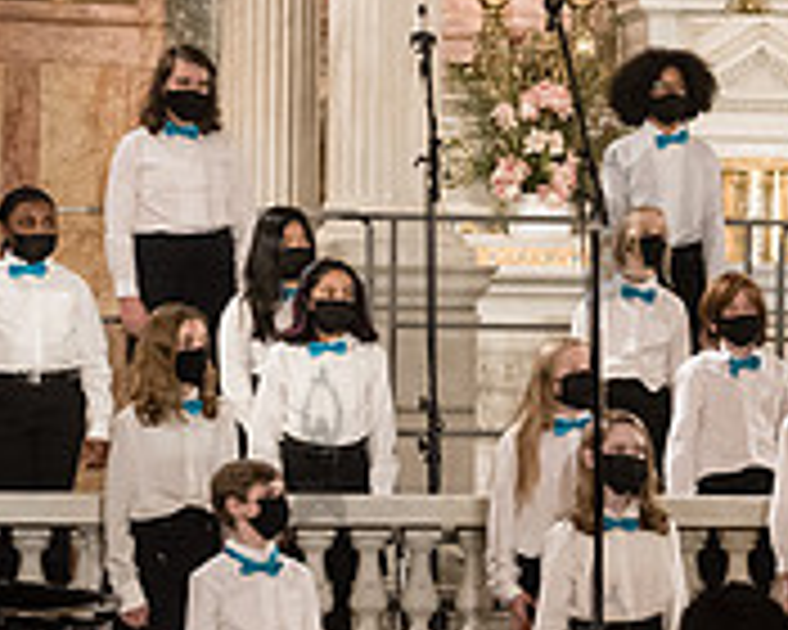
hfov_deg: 7.5
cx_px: 1189
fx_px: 5877
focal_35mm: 252
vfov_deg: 6.1
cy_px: 443
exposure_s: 1/125
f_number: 5
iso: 4000
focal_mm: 80
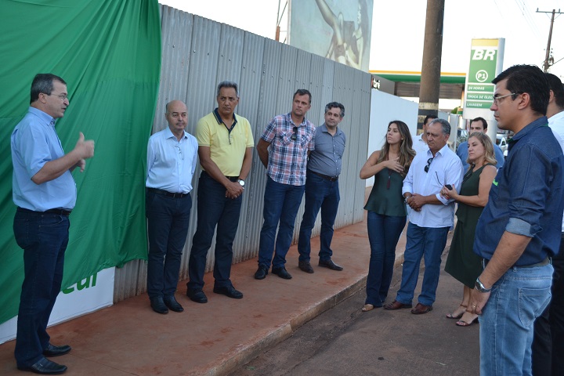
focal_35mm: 39
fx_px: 611
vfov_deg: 34.2
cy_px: 188
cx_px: 282
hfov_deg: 49.6
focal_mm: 26
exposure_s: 1/50
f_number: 4.2
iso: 400
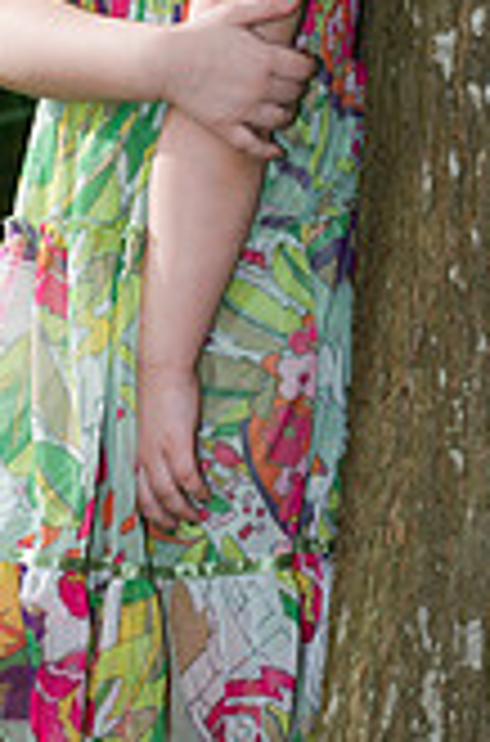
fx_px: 5732
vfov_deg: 7.4
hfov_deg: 4.9
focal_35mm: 279
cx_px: 146
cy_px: 252
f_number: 5
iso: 200
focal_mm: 102
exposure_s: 1/125
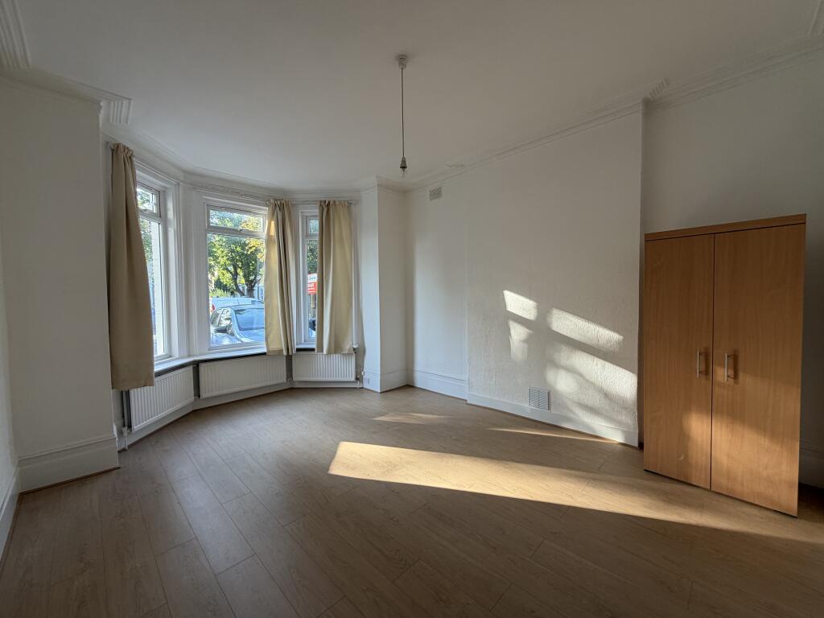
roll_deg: +1.1
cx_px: 412
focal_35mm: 14
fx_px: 333
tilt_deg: -3.2
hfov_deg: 102.1
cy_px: 309
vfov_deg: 85.7
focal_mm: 2.22
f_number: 2.2
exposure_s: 1/121
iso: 100
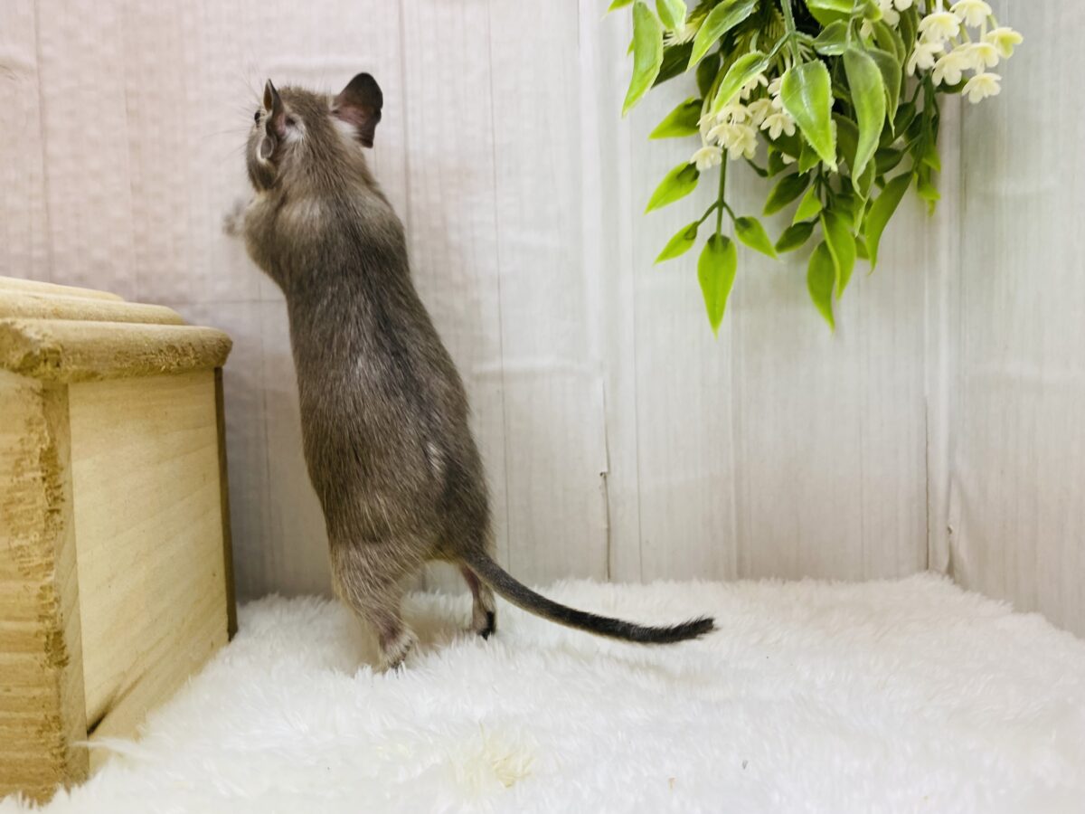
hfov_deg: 67.3
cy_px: 407
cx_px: 542
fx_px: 815
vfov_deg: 53.1
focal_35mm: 26
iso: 80
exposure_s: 1/100
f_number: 1.8
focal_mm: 4.25
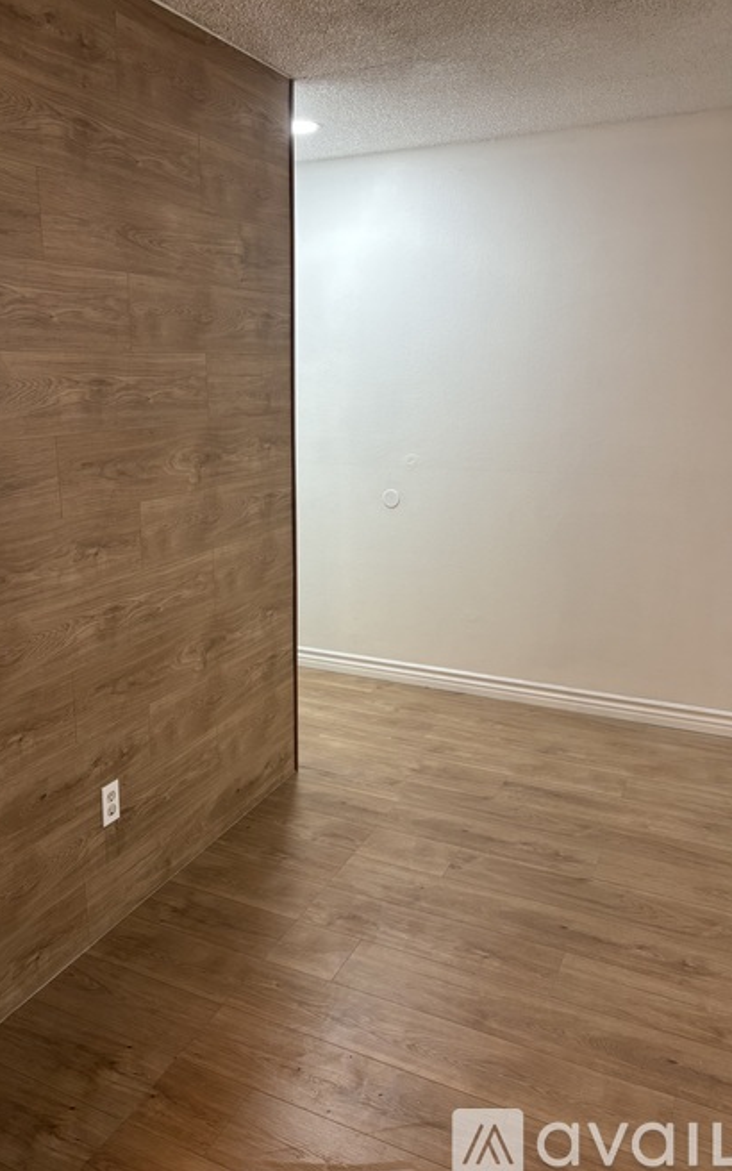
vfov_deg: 66.5
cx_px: 295
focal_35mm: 28
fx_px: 894
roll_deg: +0.8
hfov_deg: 44.3
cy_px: 585
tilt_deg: -11.5
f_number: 1.6
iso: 100
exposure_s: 1/60
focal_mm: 5.96
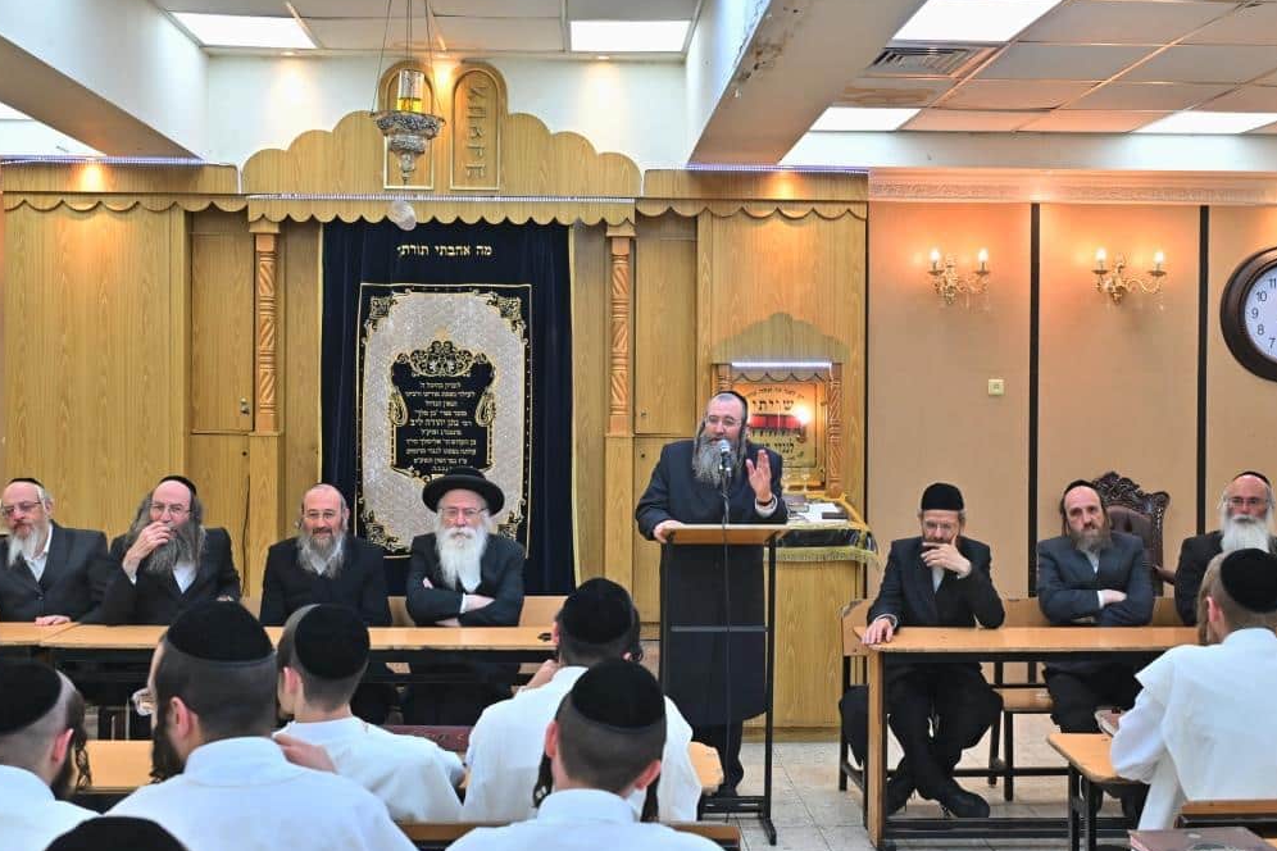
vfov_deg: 35.9
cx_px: 640
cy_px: 424
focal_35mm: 37
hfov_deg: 51.9
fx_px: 1312
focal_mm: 24
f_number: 4
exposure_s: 1/200
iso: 640
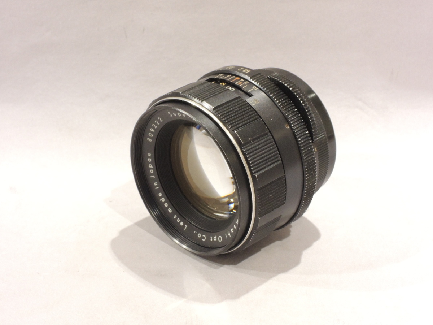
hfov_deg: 19.6
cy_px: 162
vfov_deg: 14.8
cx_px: 216
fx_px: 1251
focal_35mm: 100
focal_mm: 17.9
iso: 800
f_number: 7.8
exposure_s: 1/30
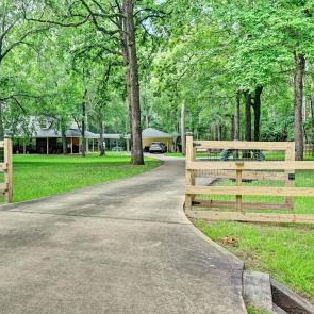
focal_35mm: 39
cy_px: 156
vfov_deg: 42.8
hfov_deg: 41.5
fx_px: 400
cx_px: 76
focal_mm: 30
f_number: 8
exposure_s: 1/160
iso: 400
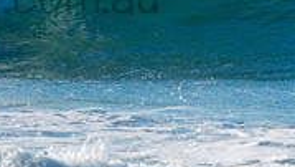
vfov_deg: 0.6
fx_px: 16259
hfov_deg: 1.0
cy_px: -25
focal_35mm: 2077
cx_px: -16
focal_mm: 500
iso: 64
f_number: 8
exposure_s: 1/320
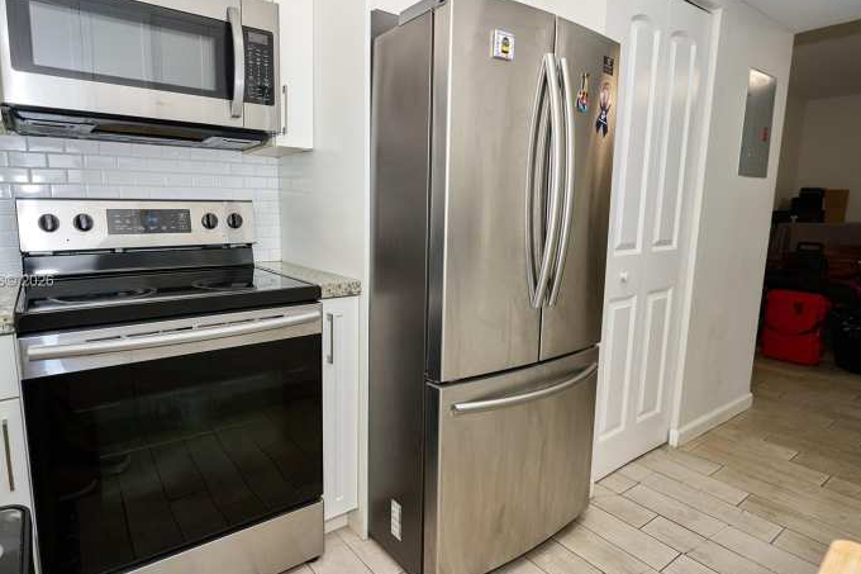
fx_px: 478
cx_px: 363
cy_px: 282
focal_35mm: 20
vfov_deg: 61.9
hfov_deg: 83.4
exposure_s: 1/125
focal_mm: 17
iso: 1000
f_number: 8
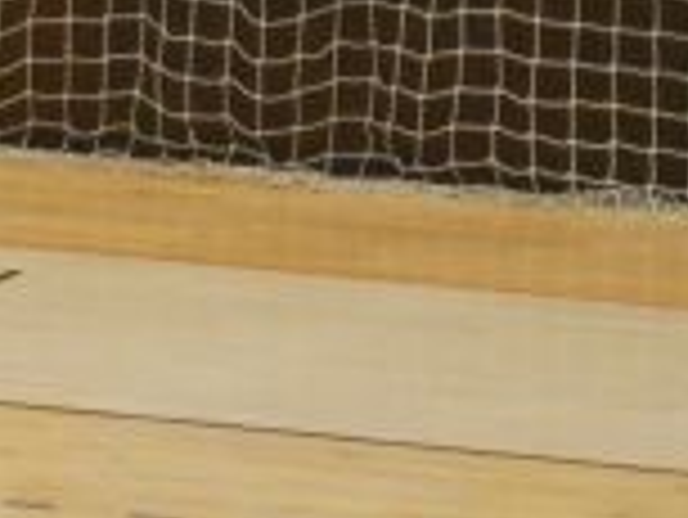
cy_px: 162
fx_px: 10025
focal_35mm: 504
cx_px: -823
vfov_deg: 3.0
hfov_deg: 3.9
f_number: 5.6
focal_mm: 42
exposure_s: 1/100
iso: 3200
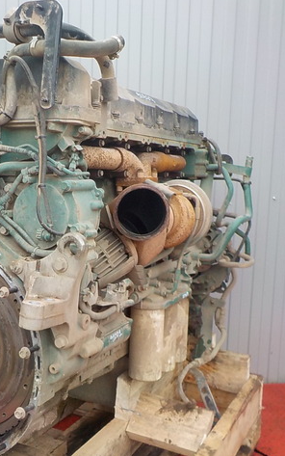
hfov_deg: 29.5
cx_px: 80
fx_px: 534
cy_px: 229
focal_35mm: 43
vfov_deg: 46.2
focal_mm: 4.1
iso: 200
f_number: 3.3
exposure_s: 1/30
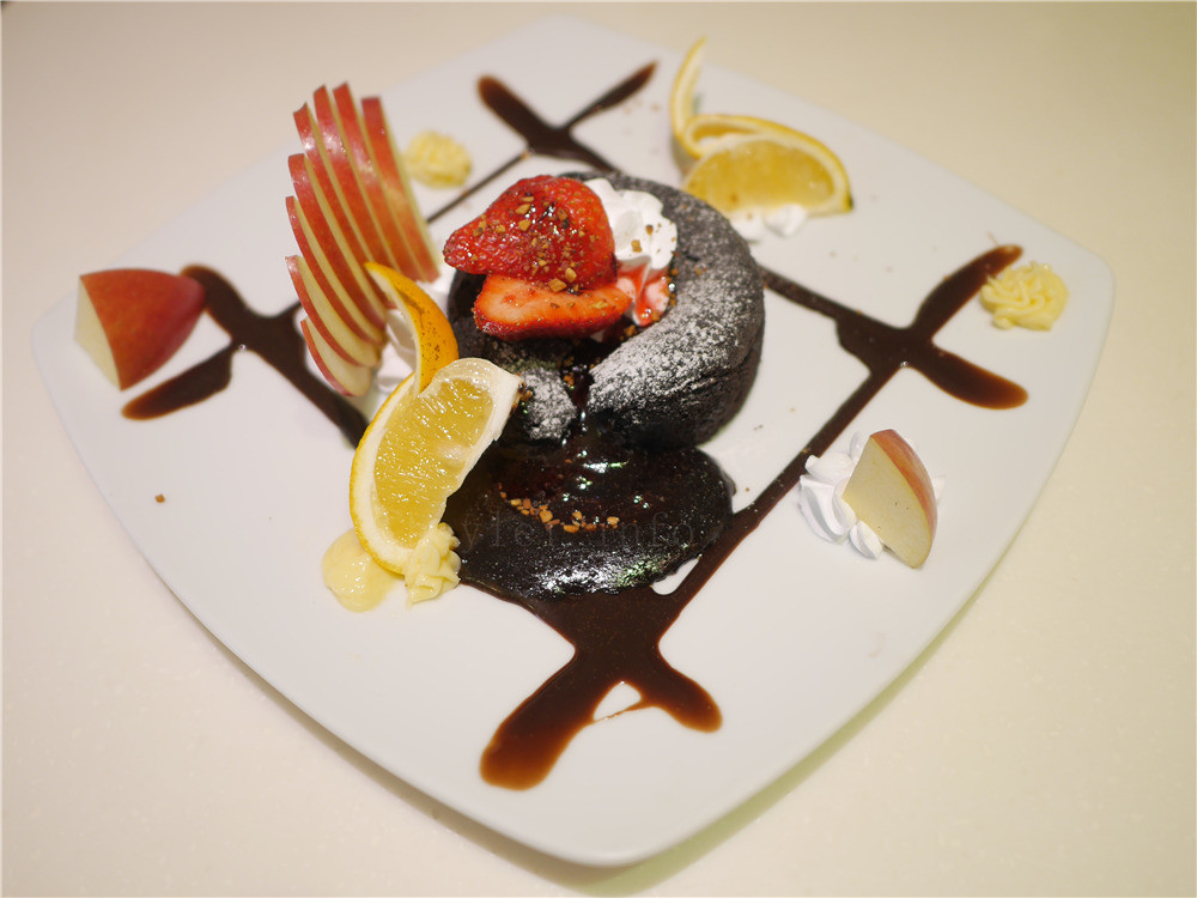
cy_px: 449
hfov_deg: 60.0
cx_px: 598
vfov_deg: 46.8
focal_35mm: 30
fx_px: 1037
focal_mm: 15
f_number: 1.7
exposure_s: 1/100
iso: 200
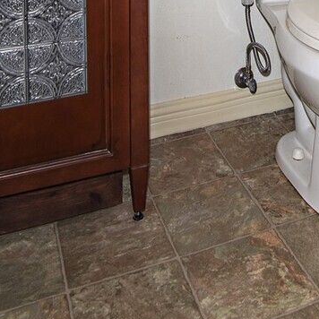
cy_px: -174
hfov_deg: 30.1
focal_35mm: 55
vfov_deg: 23.8
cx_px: 271
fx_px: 573
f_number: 5
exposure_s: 1/30
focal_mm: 16
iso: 200
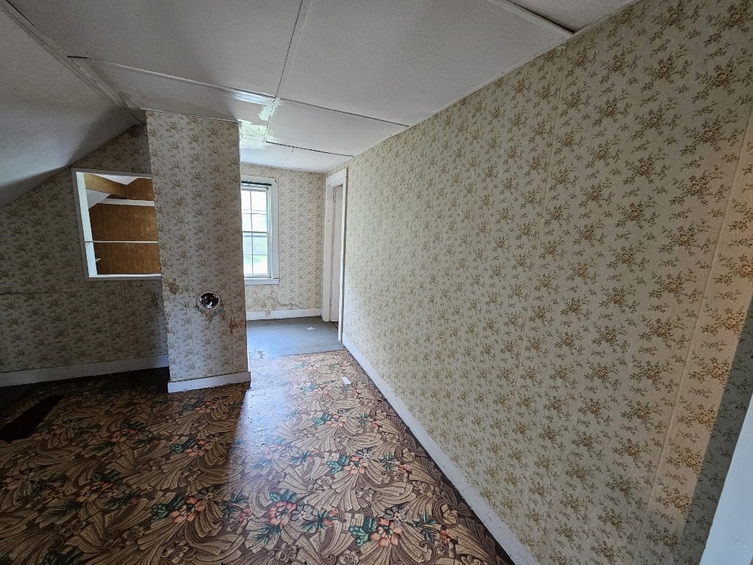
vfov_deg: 89.9
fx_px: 283
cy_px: 282
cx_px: 376
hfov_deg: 106.2
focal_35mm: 13
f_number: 2.2
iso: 320
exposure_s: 1/30
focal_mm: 2.2
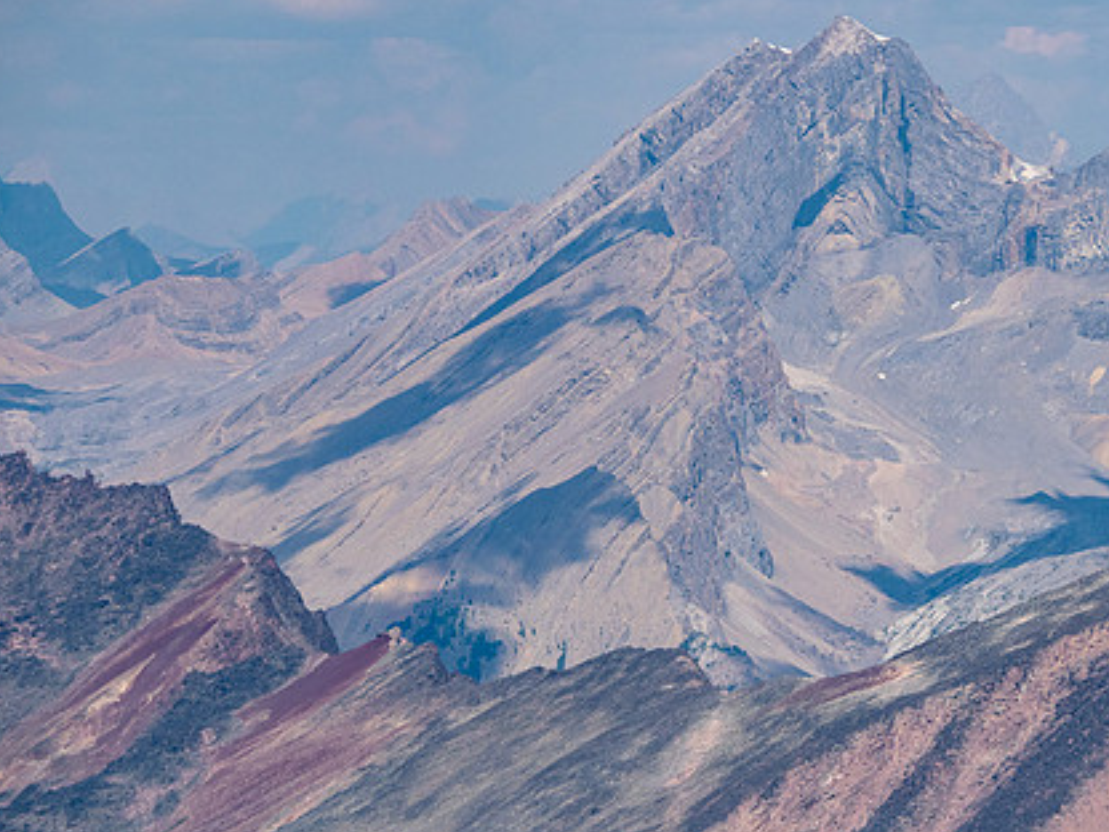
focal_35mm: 418
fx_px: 13392
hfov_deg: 4.7
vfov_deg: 3.6
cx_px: 733
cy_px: 404
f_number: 8
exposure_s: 1/500
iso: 200
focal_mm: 150
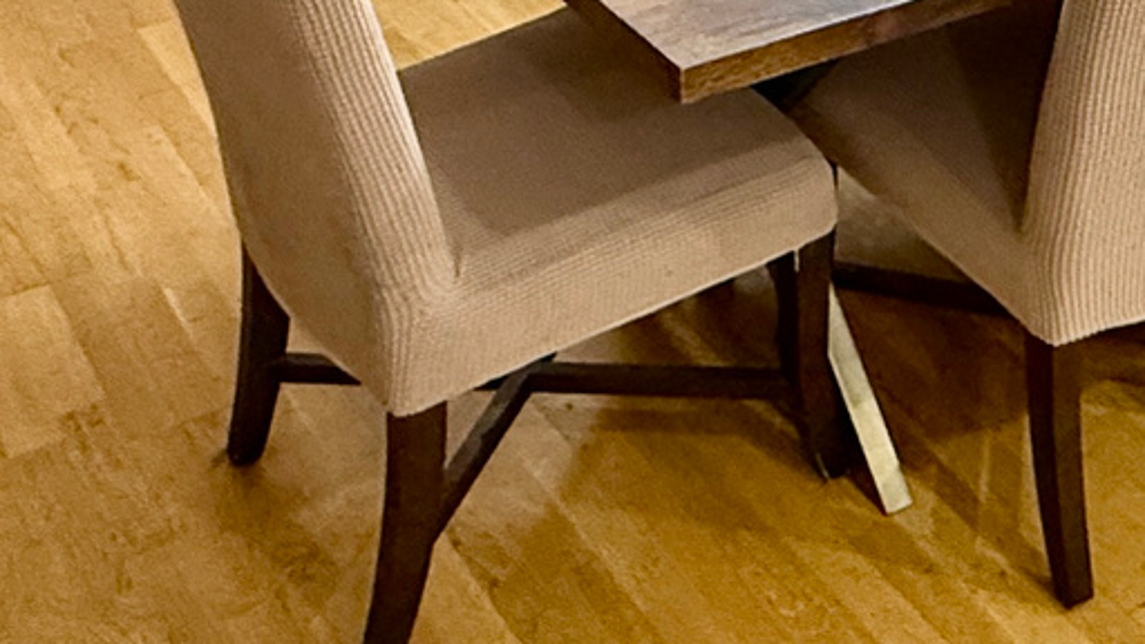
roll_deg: -1.1
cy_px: -9
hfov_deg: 33.5
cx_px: 897
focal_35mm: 61
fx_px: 1852
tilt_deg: -25.5
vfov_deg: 19.1
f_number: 2.2
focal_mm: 2.22
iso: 400
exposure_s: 1/60
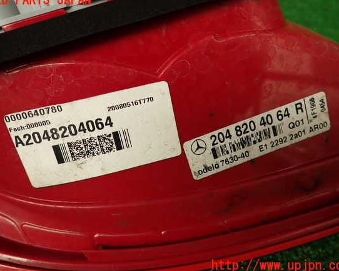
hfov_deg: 64.0
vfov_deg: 53.2
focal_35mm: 27
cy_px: 133
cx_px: 165
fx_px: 271
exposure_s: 1/100
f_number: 2
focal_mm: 4.5
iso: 100
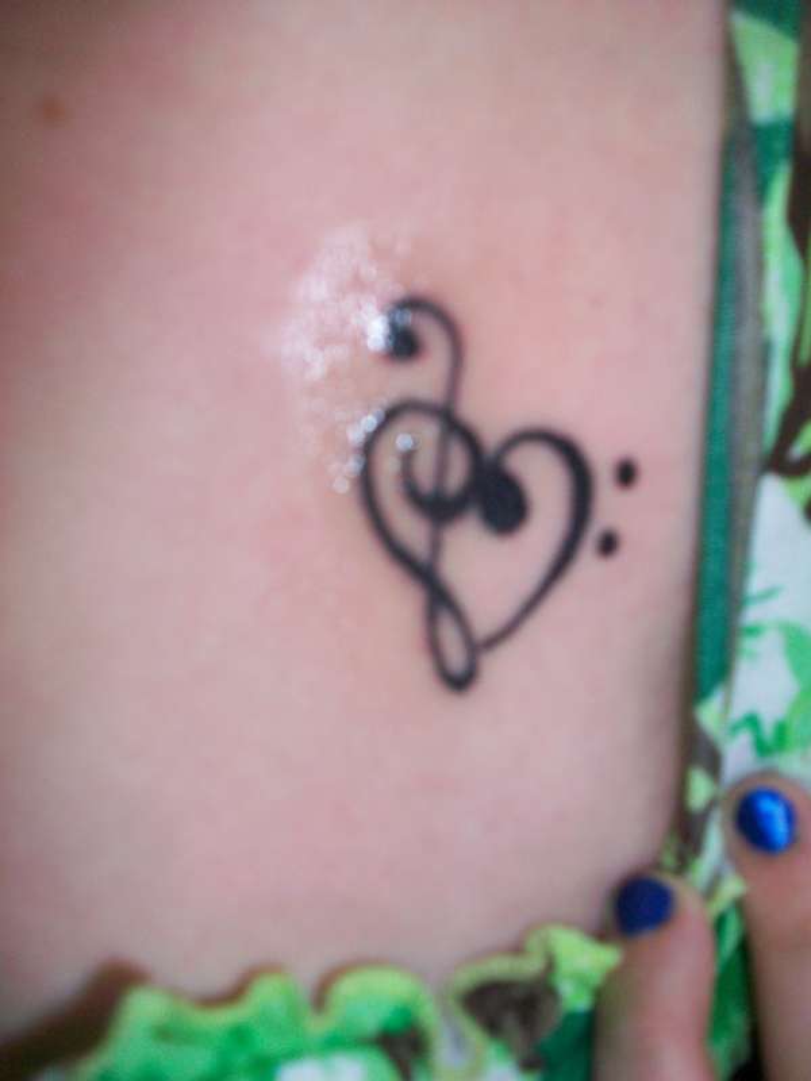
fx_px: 1000
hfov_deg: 44.2
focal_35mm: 32
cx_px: 406
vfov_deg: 56.8
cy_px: 540
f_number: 2.8
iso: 120
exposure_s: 1/60
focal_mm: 5.7
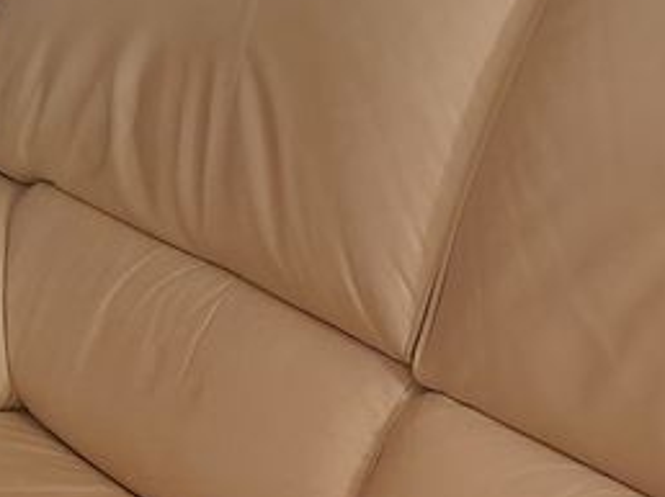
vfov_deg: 14.6
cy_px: 636
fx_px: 1862
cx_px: 516
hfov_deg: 20.1
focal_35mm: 97
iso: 640
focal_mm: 4.6
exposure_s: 1/25
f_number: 2
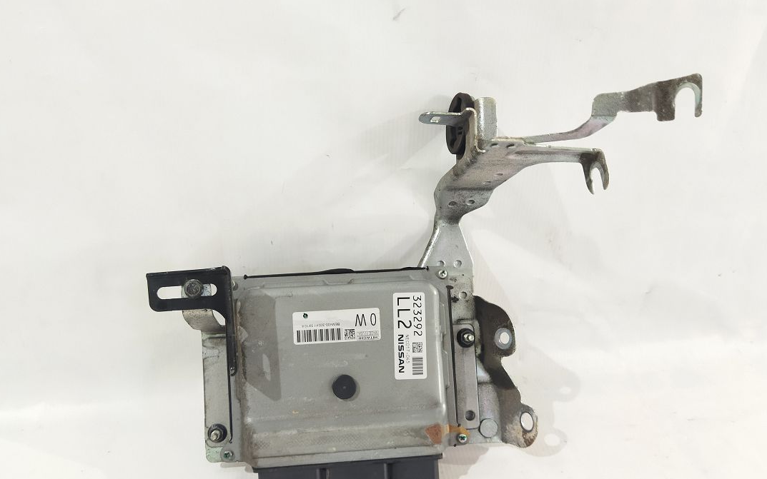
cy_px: 297
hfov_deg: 59.6
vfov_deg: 39.2
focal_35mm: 32
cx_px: 367
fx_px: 669
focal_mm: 4.71
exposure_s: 1/50
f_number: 1.79
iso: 294
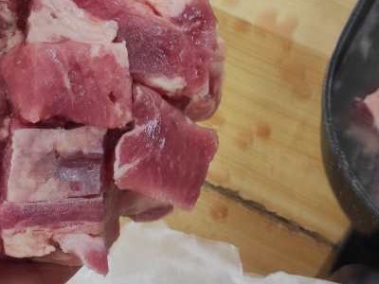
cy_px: 89
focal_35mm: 50
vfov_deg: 28.9
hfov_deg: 34.9
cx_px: 8
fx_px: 547
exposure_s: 1/100
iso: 275
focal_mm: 4.74
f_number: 1.79
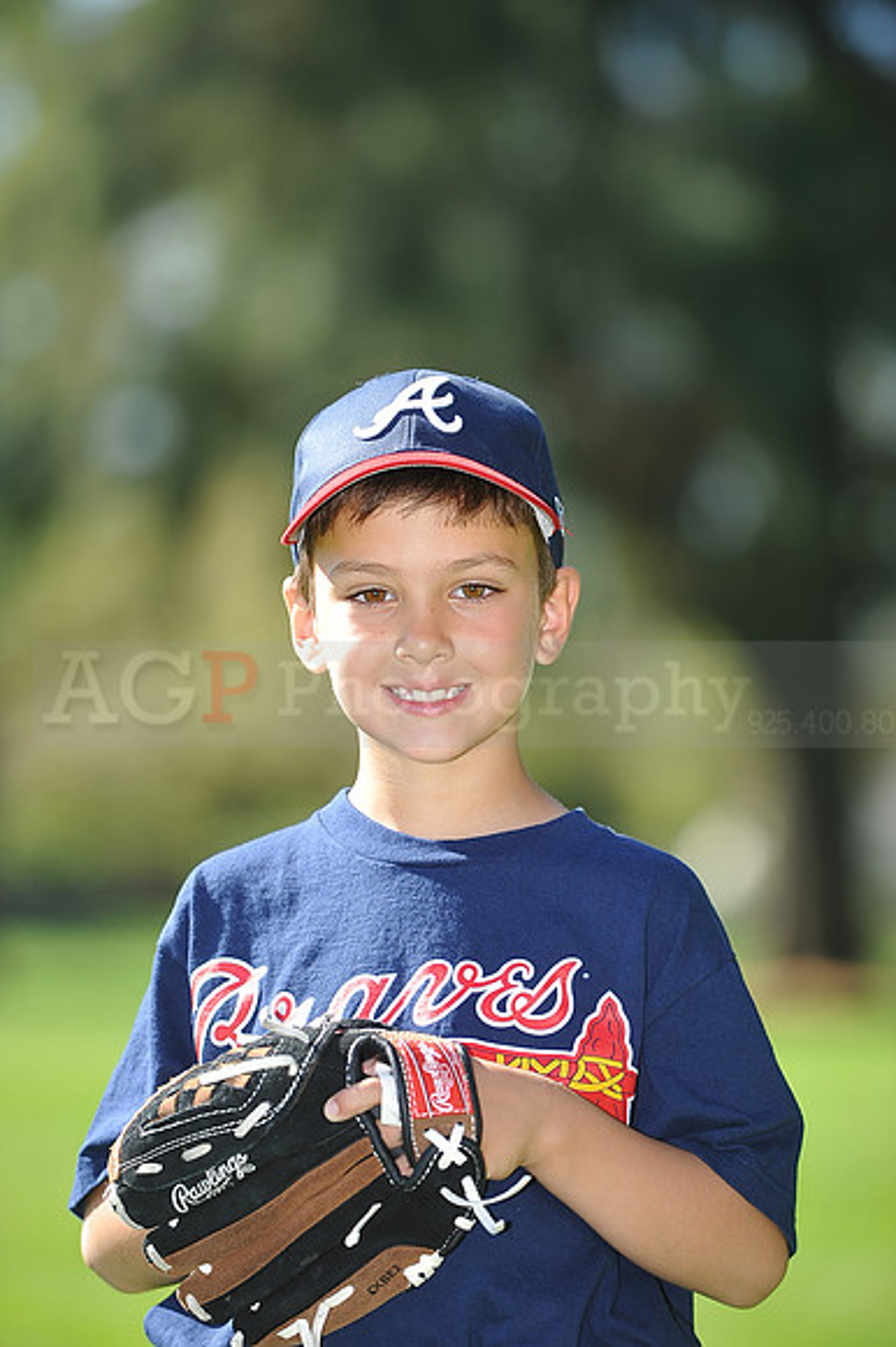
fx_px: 7475
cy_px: 674
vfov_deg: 10.3
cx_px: 448
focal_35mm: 200
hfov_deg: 6.9
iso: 200
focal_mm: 200
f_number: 4.5
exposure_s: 1/500
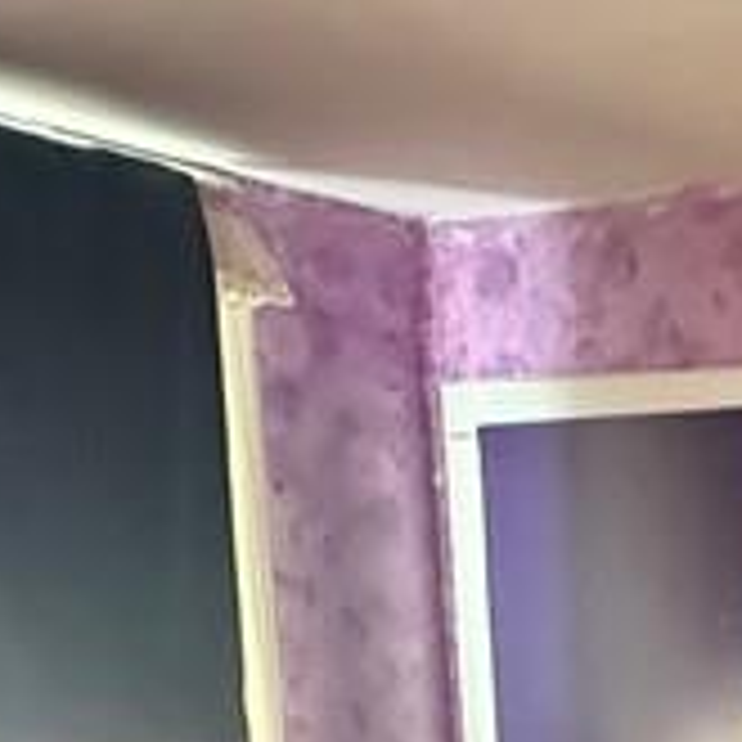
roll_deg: +0.0
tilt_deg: -10.9
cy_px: 1075
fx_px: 1867
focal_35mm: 77
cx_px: 1079
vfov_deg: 19.8
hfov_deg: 19.8
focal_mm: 2.22
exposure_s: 1/60
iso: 1000
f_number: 2.2
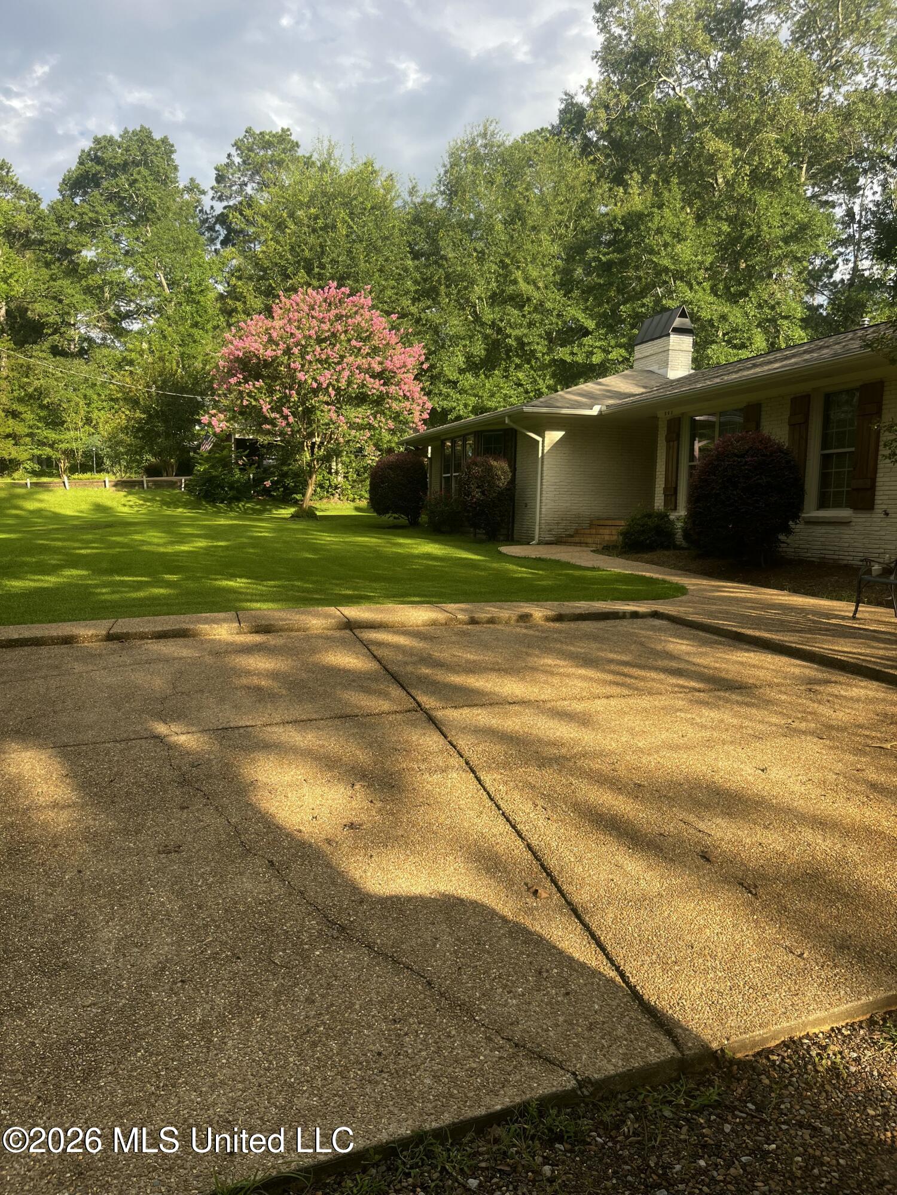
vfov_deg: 67.3
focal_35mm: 26
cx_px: 448
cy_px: 598
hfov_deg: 53.1
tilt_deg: -7.0
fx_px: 898
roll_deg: -0.1
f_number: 1.6
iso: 50
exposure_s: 1/684
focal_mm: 5.1
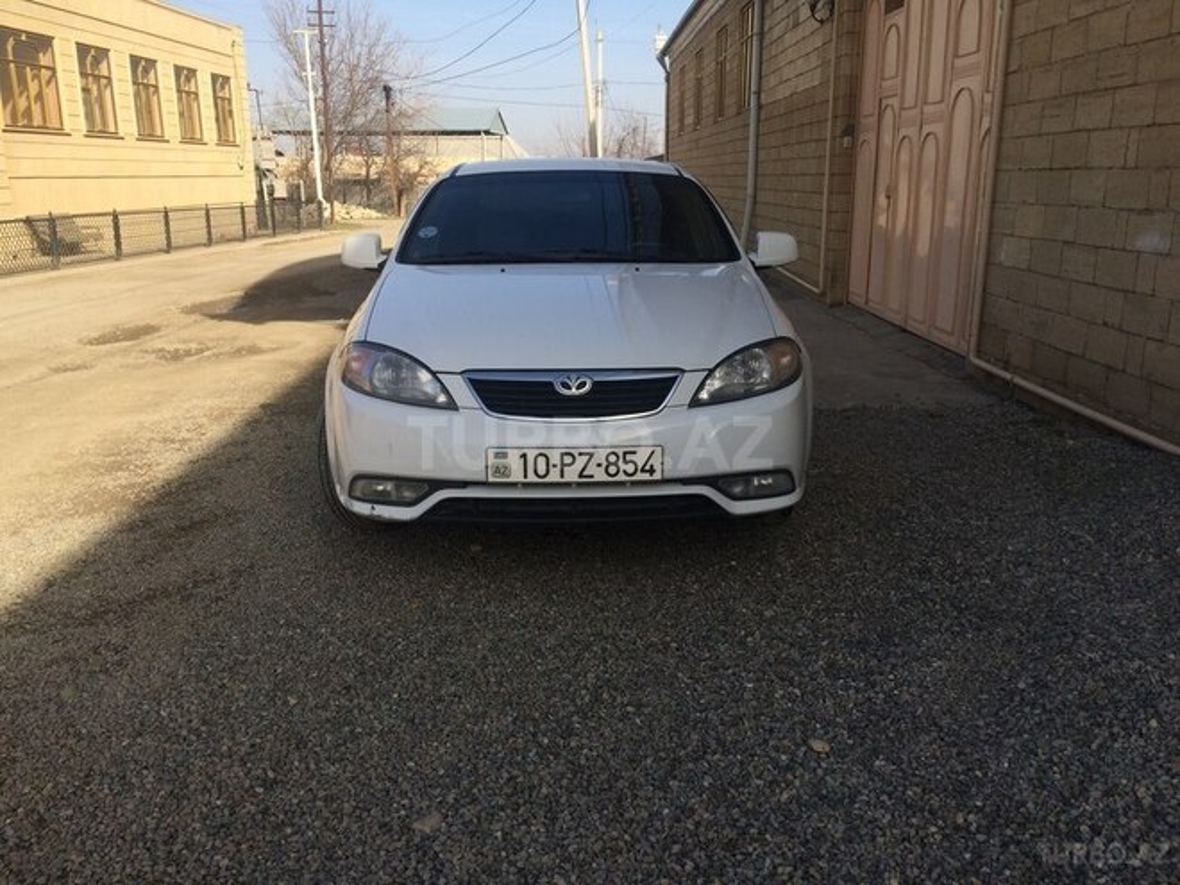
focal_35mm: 29
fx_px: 989
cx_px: 590
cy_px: 442
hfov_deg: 61.7
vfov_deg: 48.2
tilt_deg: -16.0
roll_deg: -0.4
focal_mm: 4.15
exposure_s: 1/1325
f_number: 2.2
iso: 32
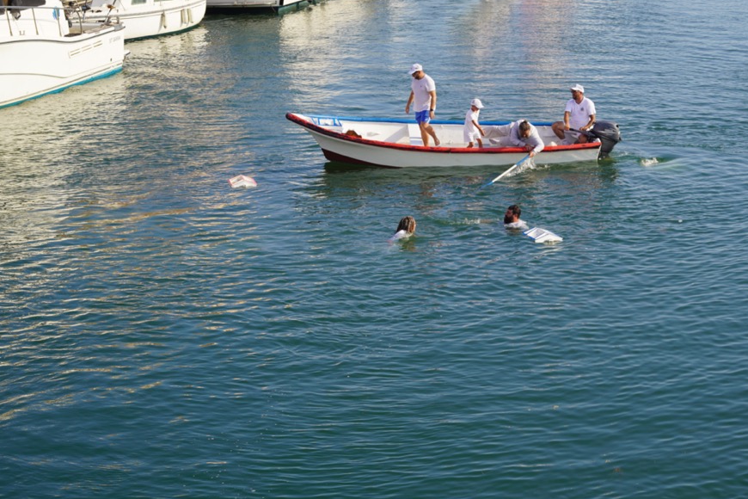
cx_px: 481
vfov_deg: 13.3
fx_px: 2140
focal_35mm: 103
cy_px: 180
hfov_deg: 19.8
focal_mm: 70
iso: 100
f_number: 9
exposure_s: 1/160
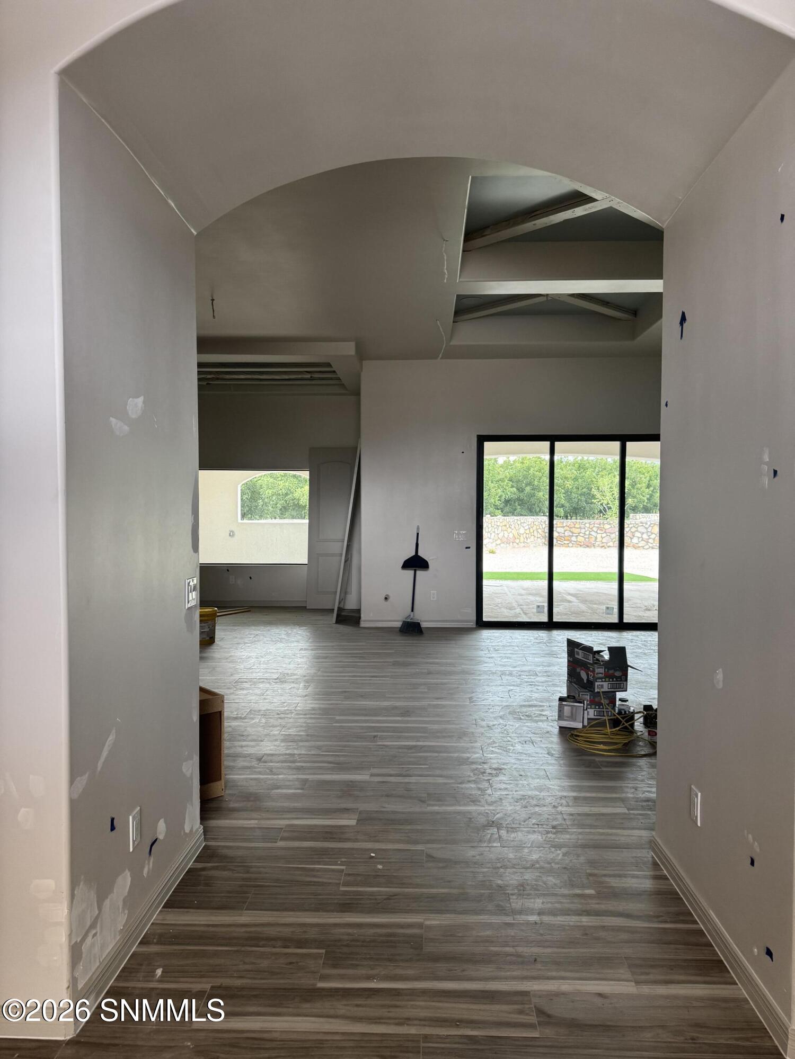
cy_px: 530
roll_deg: +0.0
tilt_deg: -1.8
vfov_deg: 71.6
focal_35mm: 24
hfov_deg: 56.8
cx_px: 398
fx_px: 735
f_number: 1.78
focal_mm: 6.76
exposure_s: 1/121
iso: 160
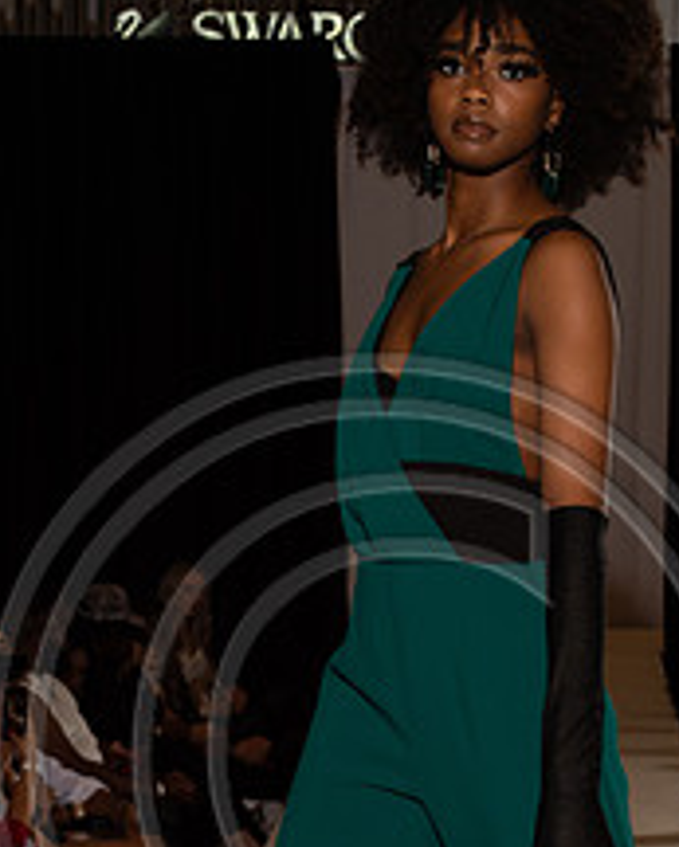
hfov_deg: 9.7
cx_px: 383
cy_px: 745
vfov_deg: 12.0
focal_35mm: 160
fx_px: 4016
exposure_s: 1/250
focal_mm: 82
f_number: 9
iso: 800
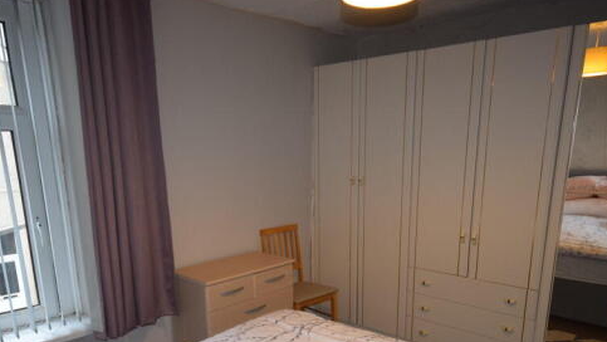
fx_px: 446
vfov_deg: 40.3
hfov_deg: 68.5
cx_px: 304
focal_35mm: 28
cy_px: 270
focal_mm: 13
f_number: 4.8
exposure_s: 1/100
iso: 800
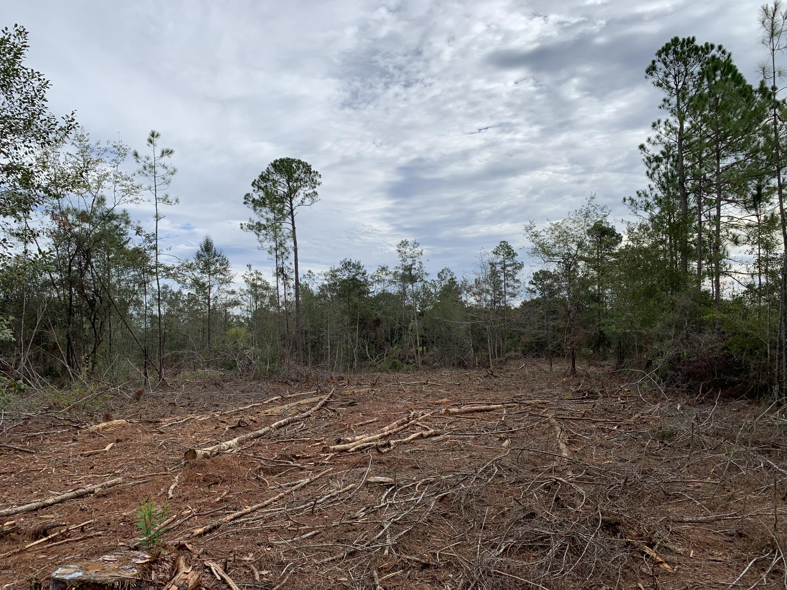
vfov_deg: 53.1
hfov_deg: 67.3
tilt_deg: +4.5
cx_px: 394
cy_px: 295
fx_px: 591
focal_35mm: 26
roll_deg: +1.5
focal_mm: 4.25
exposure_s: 1/1880
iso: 25
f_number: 1.8
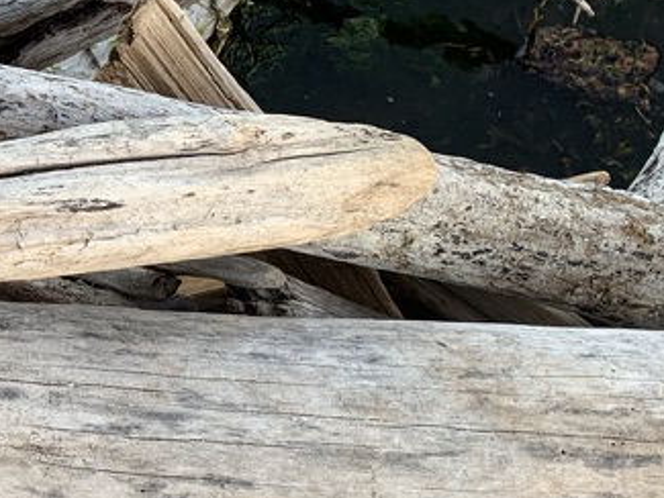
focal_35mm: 82
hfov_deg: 21.5
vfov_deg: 18.0
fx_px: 1573
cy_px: 251
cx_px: -202
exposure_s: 1/121
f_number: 1.8
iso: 40
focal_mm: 4.25
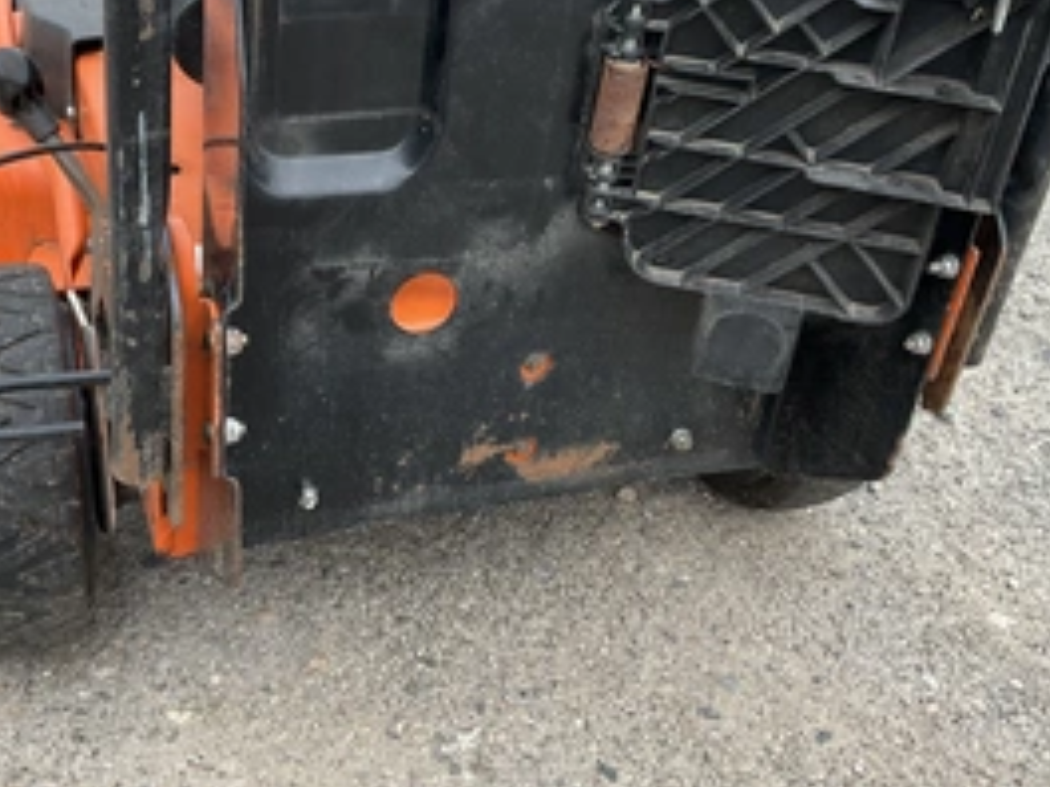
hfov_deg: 42.8
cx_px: 434
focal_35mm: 44
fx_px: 1335
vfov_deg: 32.5
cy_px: 231
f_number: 1.8
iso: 20
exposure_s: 1/122
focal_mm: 3
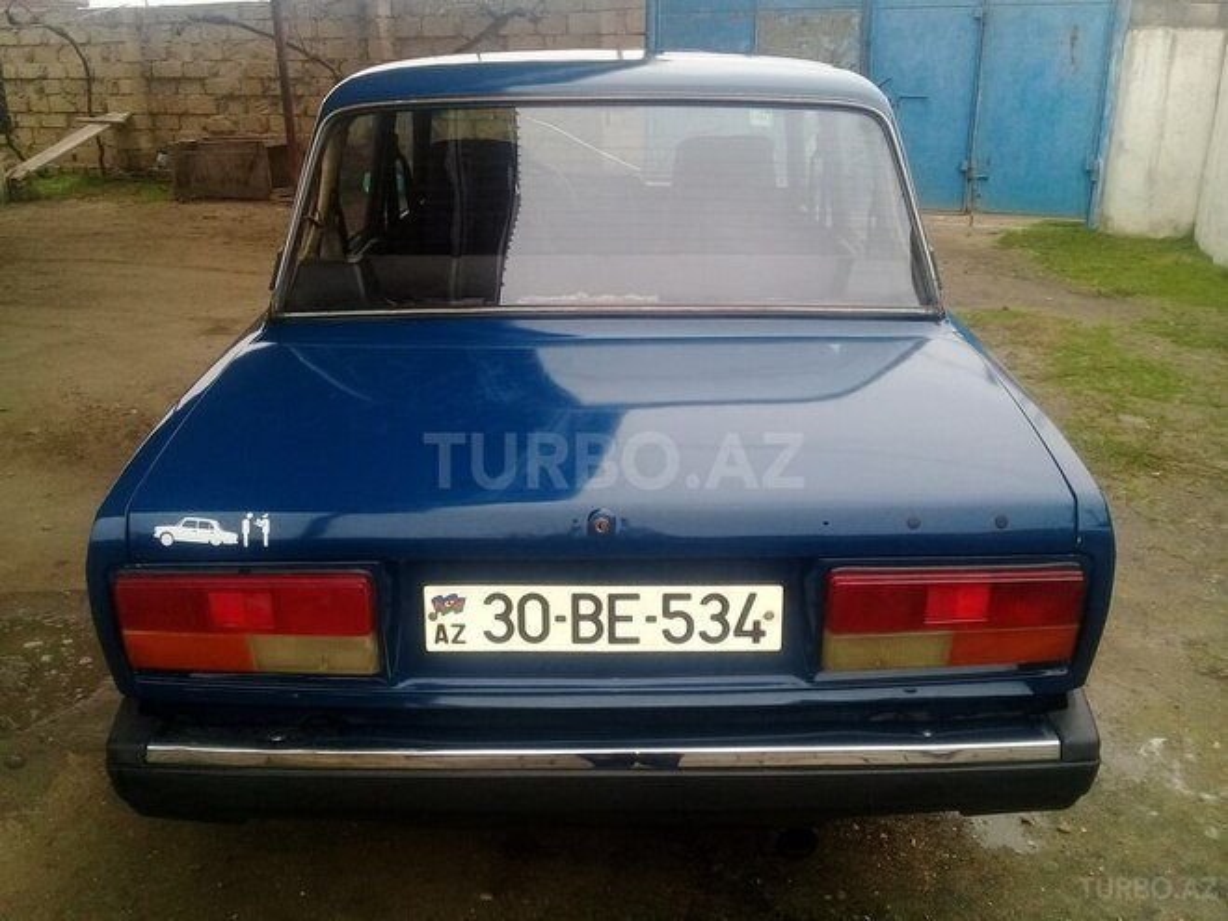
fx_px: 1100
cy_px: 460
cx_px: 614
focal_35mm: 31
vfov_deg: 45.4
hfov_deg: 58.4
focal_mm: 3.3
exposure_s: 1/185
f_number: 2.2
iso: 64
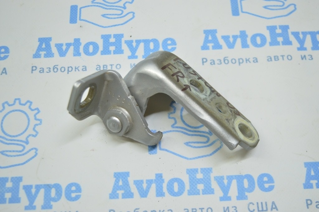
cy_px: 106
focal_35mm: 44
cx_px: 160
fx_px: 385
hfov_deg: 45.0
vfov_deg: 30.8
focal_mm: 29
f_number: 4.2
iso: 400
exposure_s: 1/60
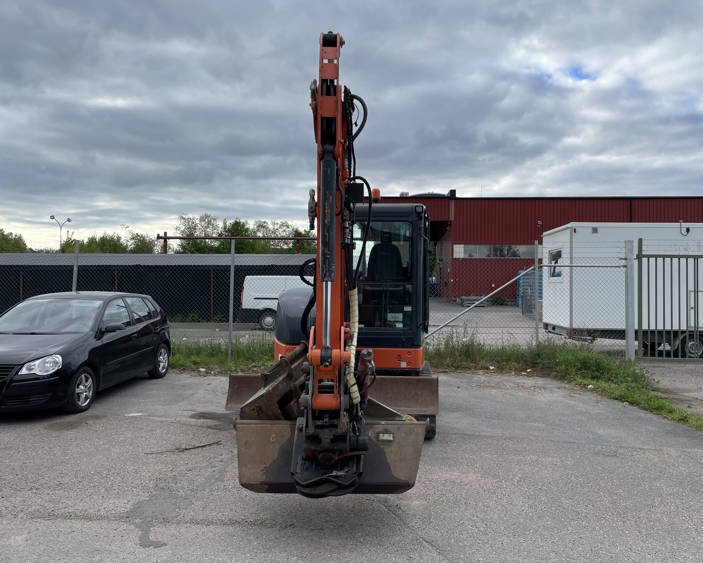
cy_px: 279
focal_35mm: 28
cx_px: 375
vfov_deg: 51.5
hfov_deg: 62.1
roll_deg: -1.3
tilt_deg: +1.2
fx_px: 583
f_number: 1.6
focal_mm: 4.2
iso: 32
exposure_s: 1/1770
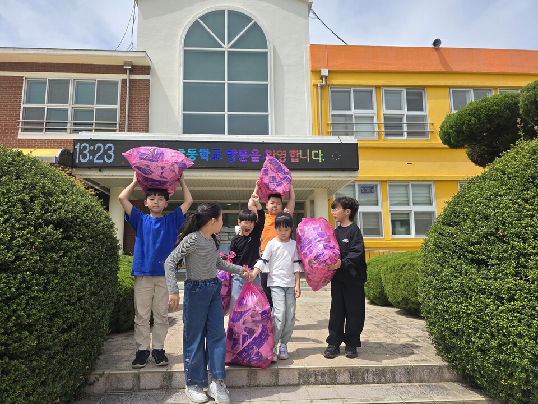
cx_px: 269
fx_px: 357
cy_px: 202
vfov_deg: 58.9
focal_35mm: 23
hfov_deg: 73.9
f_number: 1.7
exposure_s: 1/654
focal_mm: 6.3
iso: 12
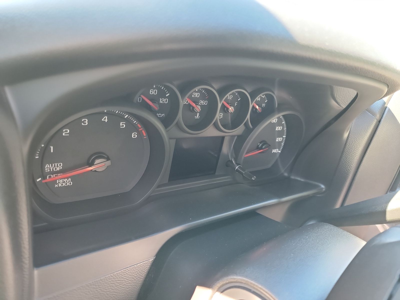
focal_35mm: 24
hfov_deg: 71.6
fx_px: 277
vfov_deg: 56.8
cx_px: 200
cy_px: 150
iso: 895
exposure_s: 1/39
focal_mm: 6.7
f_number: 1.8
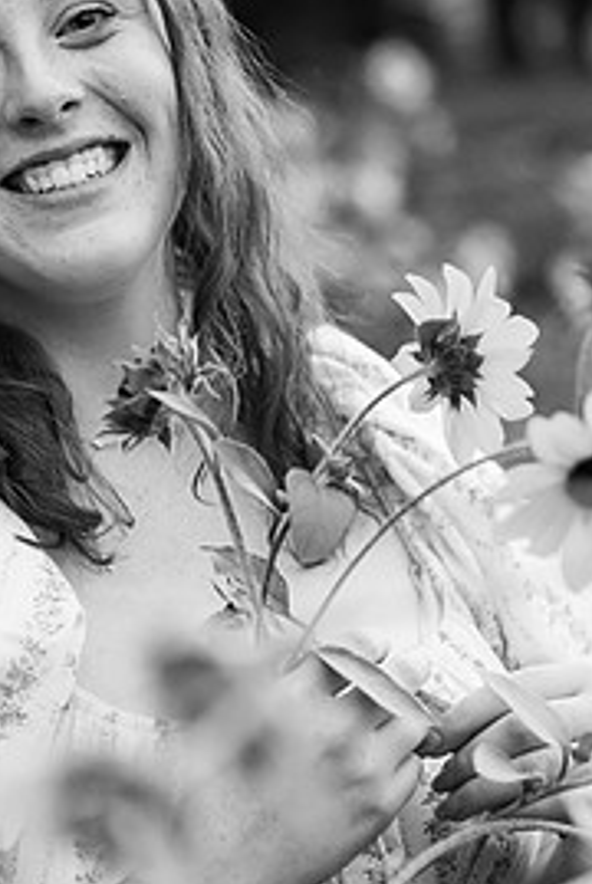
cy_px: 371
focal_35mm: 142
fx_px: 3493
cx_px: 118
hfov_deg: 9.7
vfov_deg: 14.4
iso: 4000
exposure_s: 1/400
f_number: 3.2
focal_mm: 85
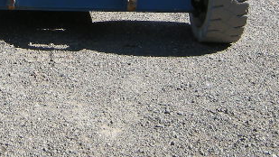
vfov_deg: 11.5
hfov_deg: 20.9
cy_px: -75
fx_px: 747
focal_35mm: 101
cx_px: 49
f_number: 2.8
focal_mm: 4.7
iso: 64
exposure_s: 1/480
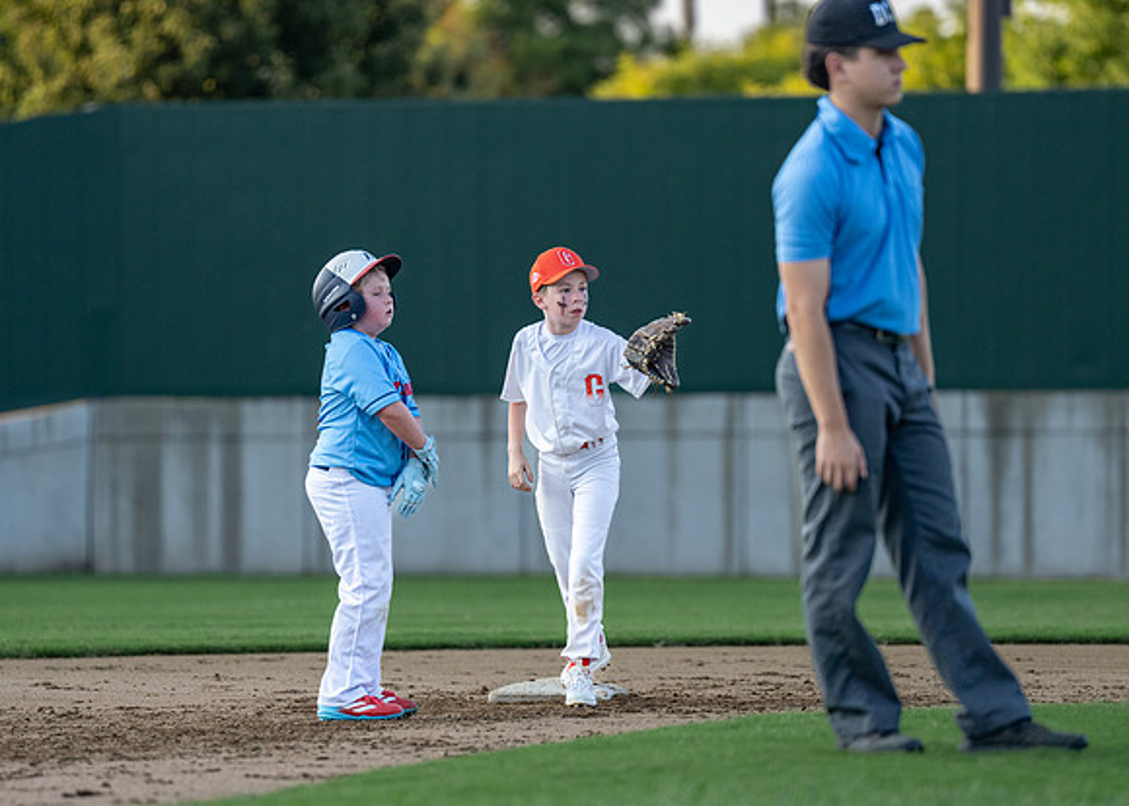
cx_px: 580
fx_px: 9486
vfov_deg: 4.9
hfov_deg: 6.8
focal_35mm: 296
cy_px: 422
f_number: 2.8
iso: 640
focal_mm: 200
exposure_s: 1/2500
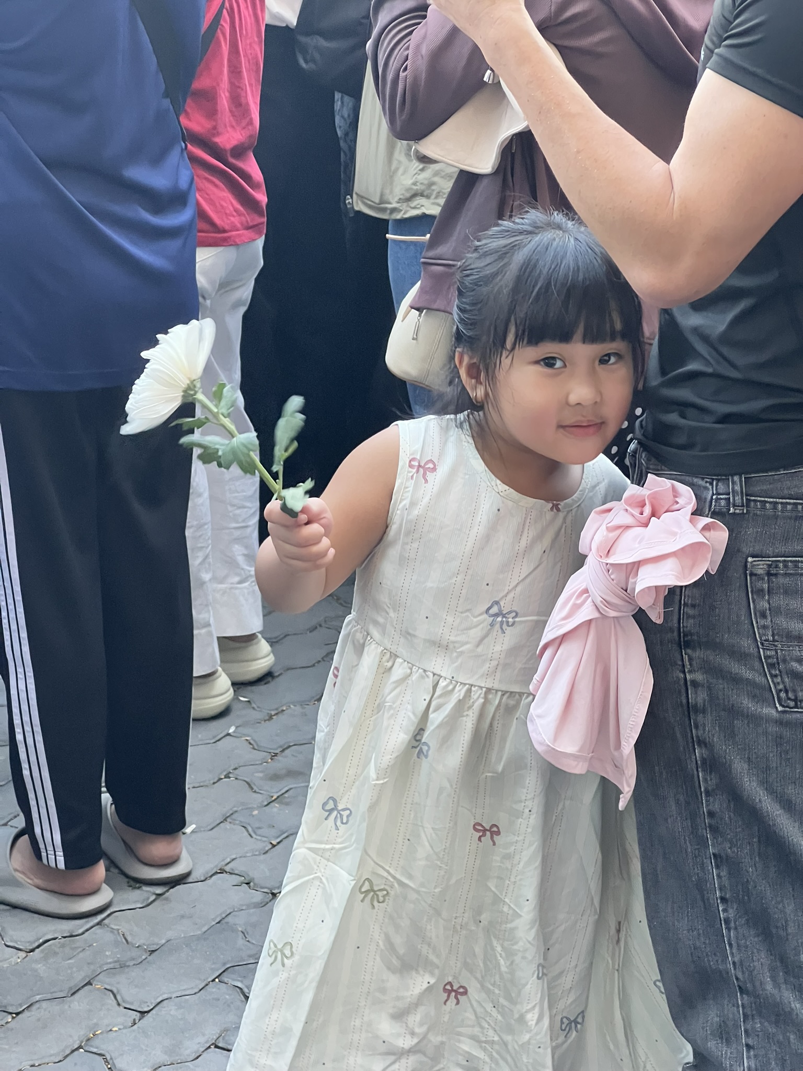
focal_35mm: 77
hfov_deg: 19.1
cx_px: 402
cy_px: 536
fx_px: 2382
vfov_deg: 25.3
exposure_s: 1/77
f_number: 2.8
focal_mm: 9
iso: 250
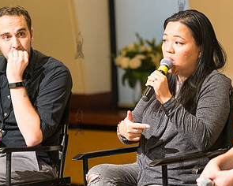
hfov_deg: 8.4
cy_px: 83
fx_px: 1593
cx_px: 181
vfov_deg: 6.7
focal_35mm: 231
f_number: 3.5
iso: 3200
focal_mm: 125
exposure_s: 1/250
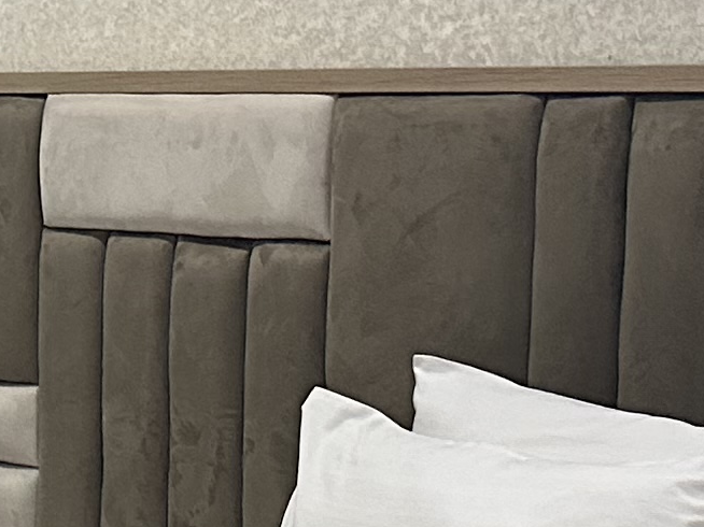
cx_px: -564
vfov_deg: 9.9
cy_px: 565
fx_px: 3009
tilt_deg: -8.7
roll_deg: +0.6
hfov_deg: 12.2
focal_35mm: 148
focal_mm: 6.86
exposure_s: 1/50
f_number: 1.78
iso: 400
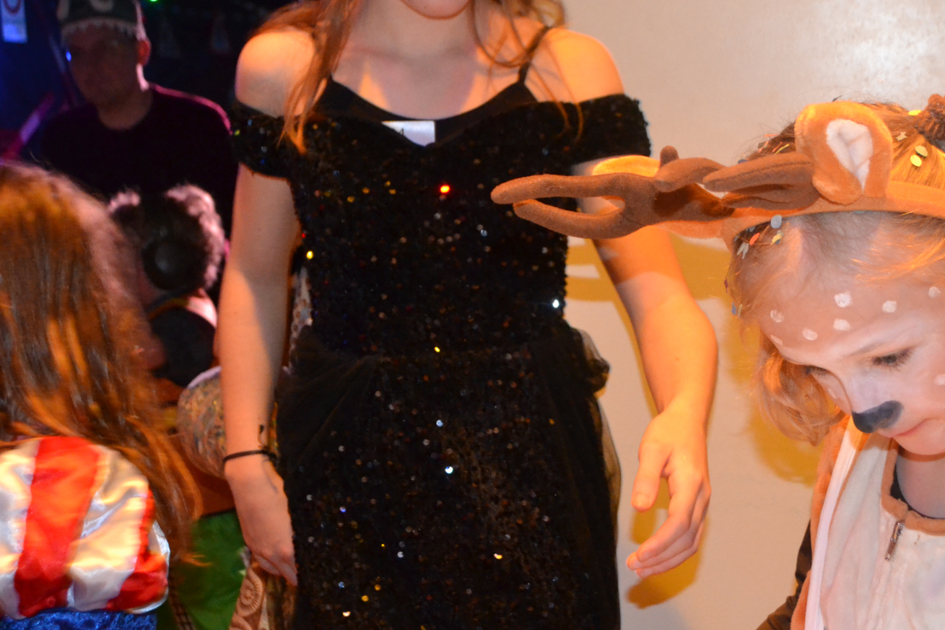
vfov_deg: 22.3
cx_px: 586
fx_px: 1601
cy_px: 341
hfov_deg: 32.7
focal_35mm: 61
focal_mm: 26
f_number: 4.2
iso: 2800
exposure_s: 1/60
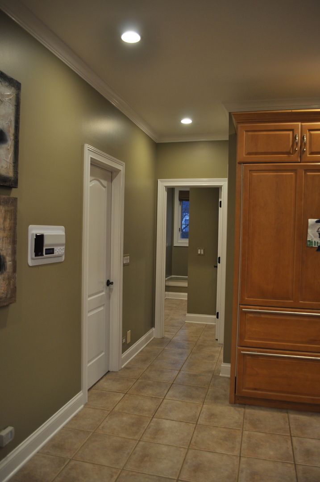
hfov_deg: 47.8
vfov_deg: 67.5
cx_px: 160
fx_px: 361
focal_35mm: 27
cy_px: 241
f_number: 4
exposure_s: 1/60
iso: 400
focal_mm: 18
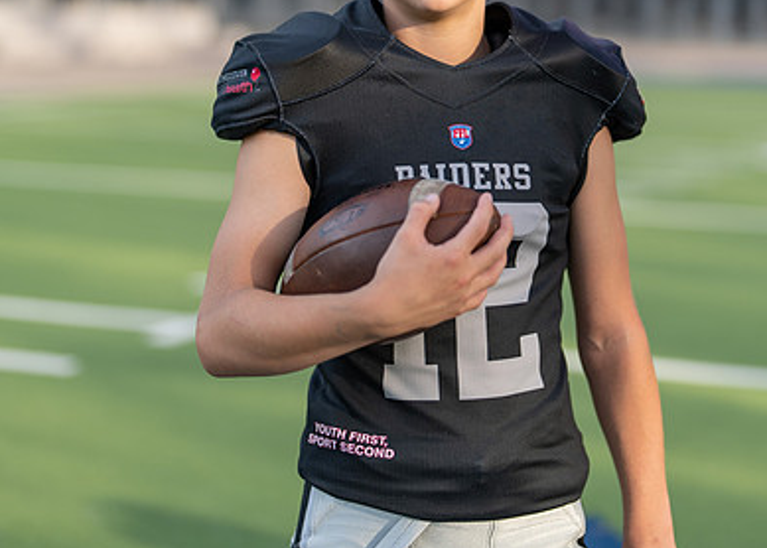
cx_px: 495
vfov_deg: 16.0
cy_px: 99
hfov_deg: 22.3
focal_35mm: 89
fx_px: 1939
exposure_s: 1/2000
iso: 100
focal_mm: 50
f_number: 1.2
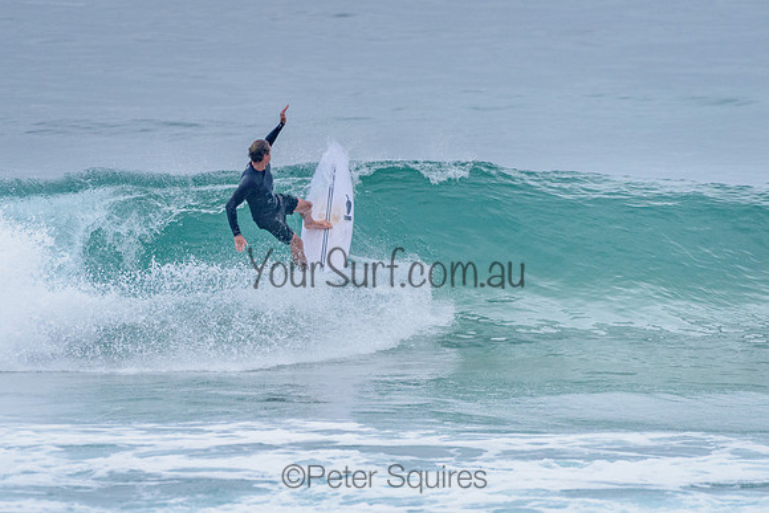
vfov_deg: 2.2
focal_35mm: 613
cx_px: 328
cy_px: 256
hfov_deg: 3.4
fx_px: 13094
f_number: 5.6
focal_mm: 500
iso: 1600
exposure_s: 1/2000
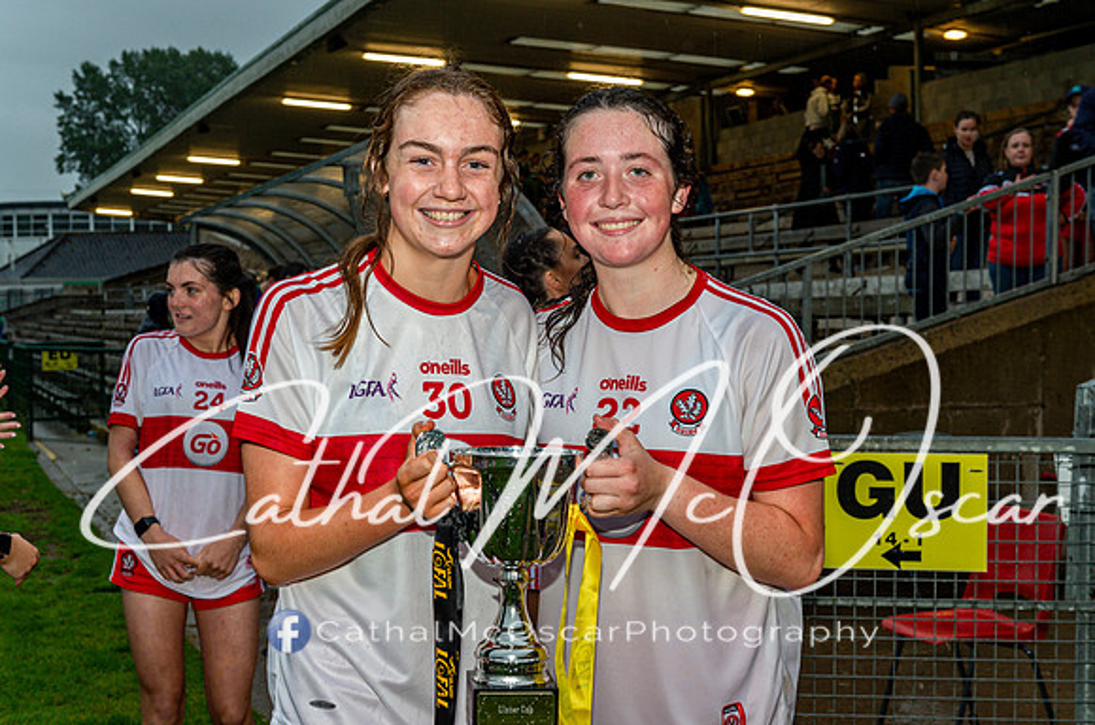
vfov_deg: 24.0
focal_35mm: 56
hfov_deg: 35.5
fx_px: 1708
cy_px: 353
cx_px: 560
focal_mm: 55
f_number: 5
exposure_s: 1/100
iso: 1600
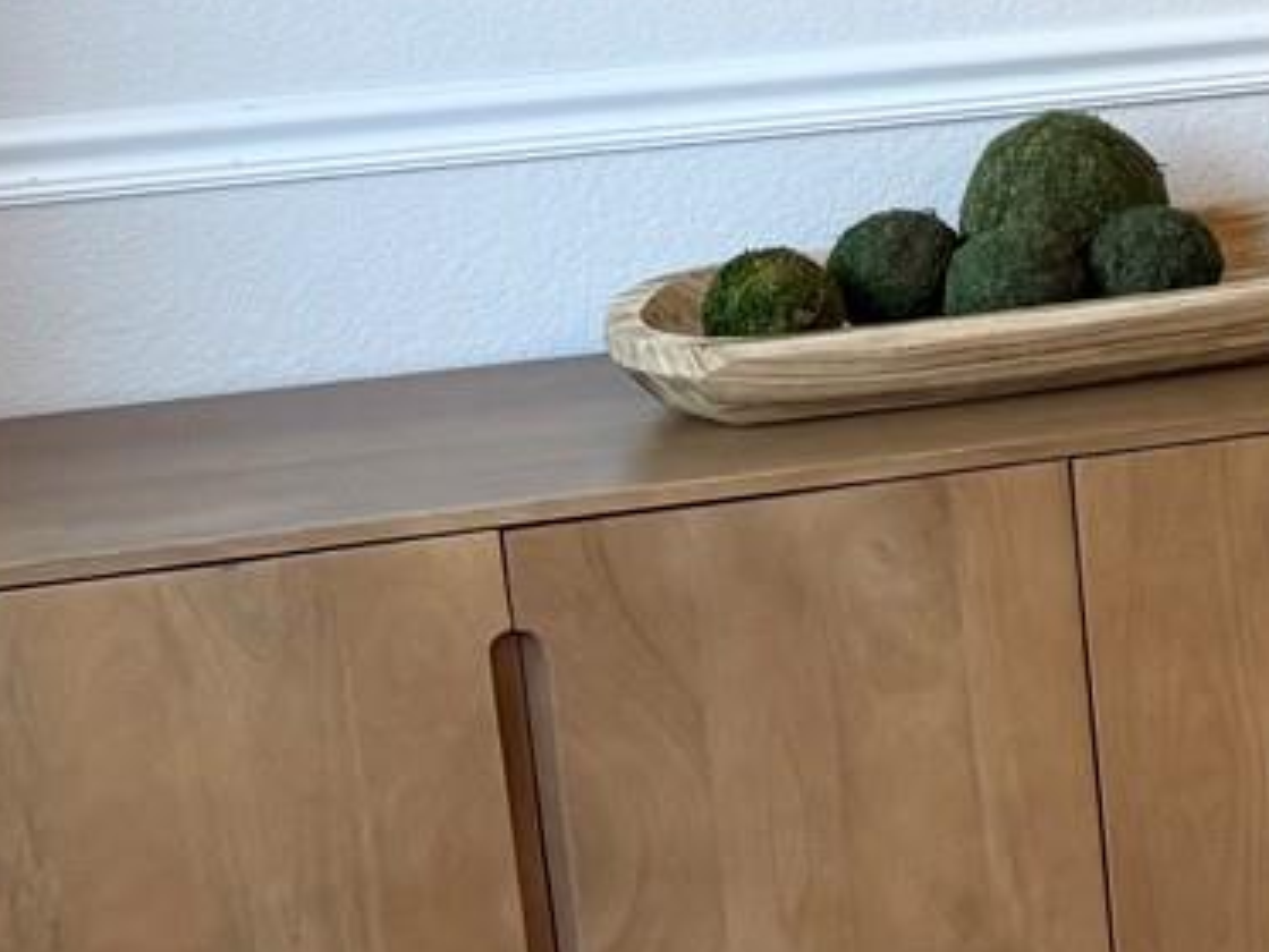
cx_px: 2677
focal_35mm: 103
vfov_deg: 14.0
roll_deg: +0.8
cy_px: -122
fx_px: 3777
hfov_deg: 14.9
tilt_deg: -9.3
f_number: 1.78
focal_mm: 6.76
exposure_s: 1/120
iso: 160
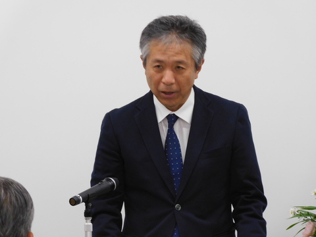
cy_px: 118
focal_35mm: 360
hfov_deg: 5.5
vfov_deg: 4.1
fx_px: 3286
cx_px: 158
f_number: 5.6
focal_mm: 64.5
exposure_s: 1/50
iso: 400
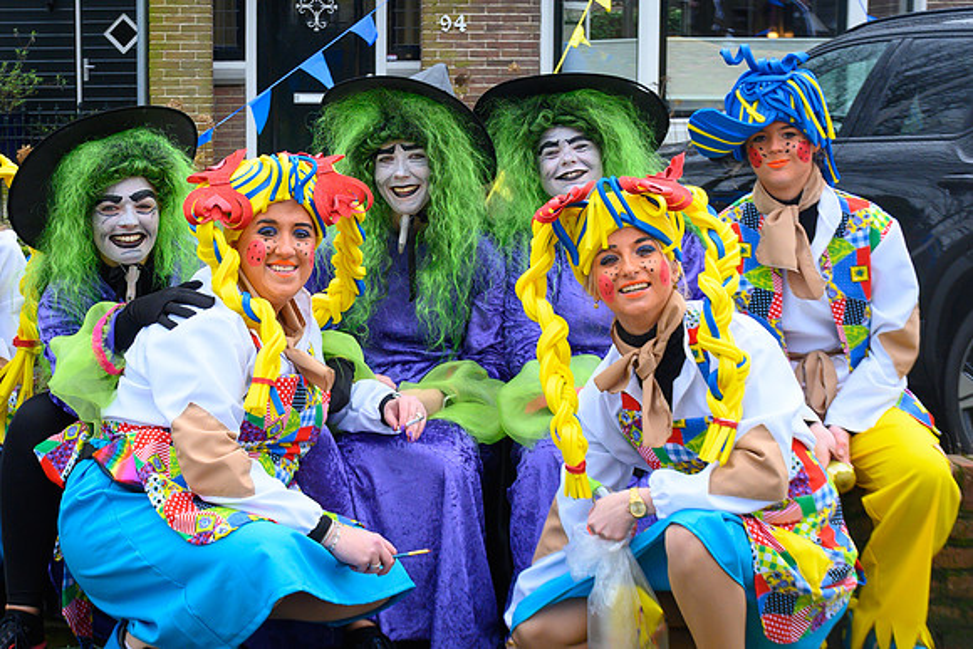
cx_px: 307
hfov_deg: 25.2
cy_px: 315
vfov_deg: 17.1
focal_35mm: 80
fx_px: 2159
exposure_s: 1/640
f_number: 6.3
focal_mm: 32
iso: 400
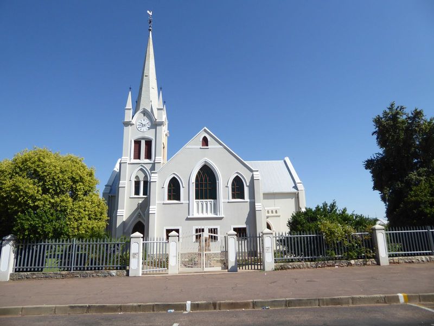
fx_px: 313
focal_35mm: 25
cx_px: 217
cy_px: 163
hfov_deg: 69.4
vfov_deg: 54.9
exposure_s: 1/1000
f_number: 3.3
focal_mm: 4.3
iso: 80
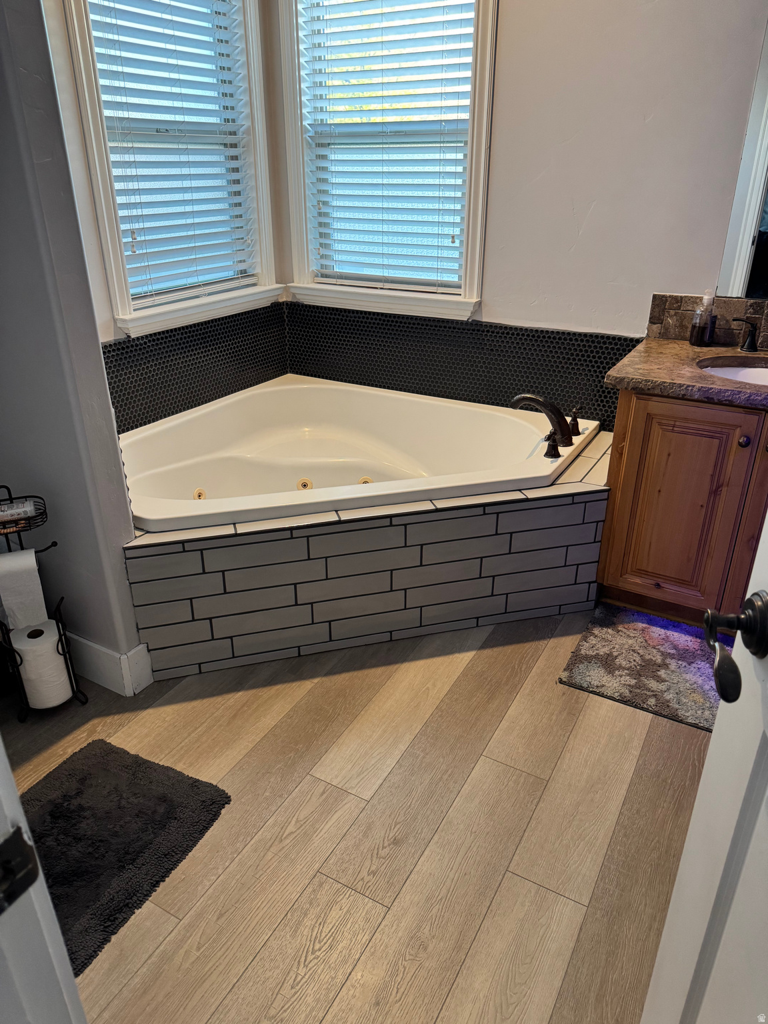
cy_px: 512
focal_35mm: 24
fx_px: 710
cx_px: 384
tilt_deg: -23.4
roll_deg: +0.5
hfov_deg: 56.8
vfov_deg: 71.6
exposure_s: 1/60
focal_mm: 6.76
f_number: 1.78
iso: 250
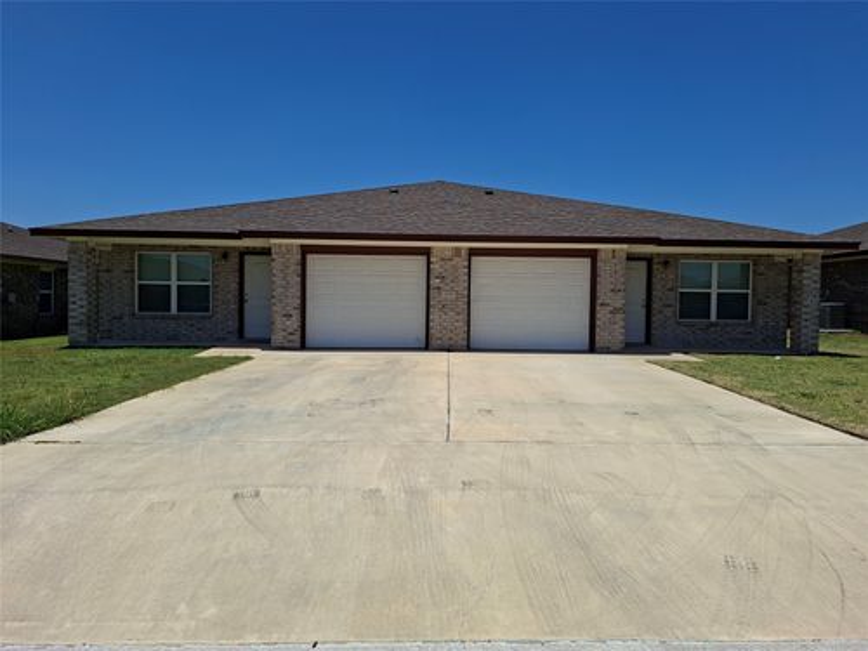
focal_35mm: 23
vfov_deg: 58.9
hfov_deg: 73.9
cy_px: 326
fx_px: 577
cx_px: 434
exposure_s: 1/2890
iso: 50
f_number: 1.8
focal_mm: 5.54
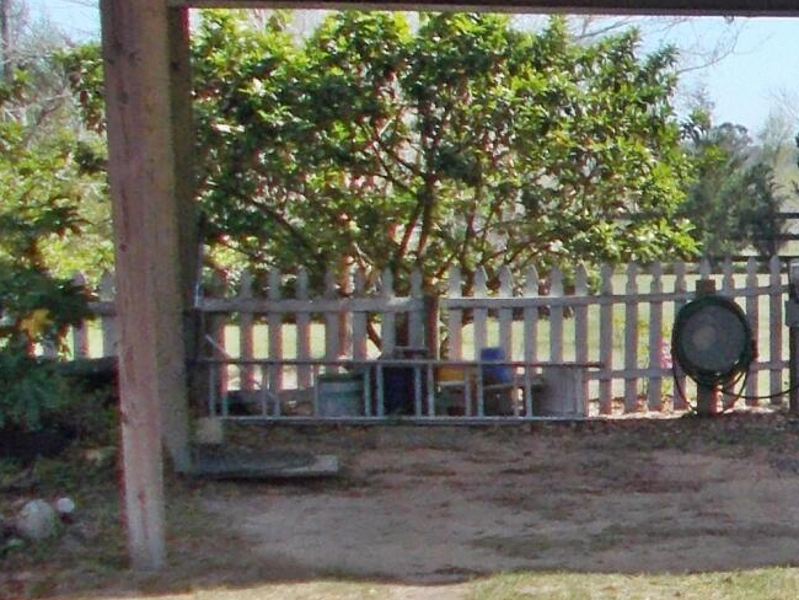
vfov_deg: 12.3
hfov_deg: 14.3
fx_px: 2771
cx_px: 1481
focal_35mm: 120
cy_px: 417
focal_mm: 4.6
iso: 80
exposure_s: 1/100
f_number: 8
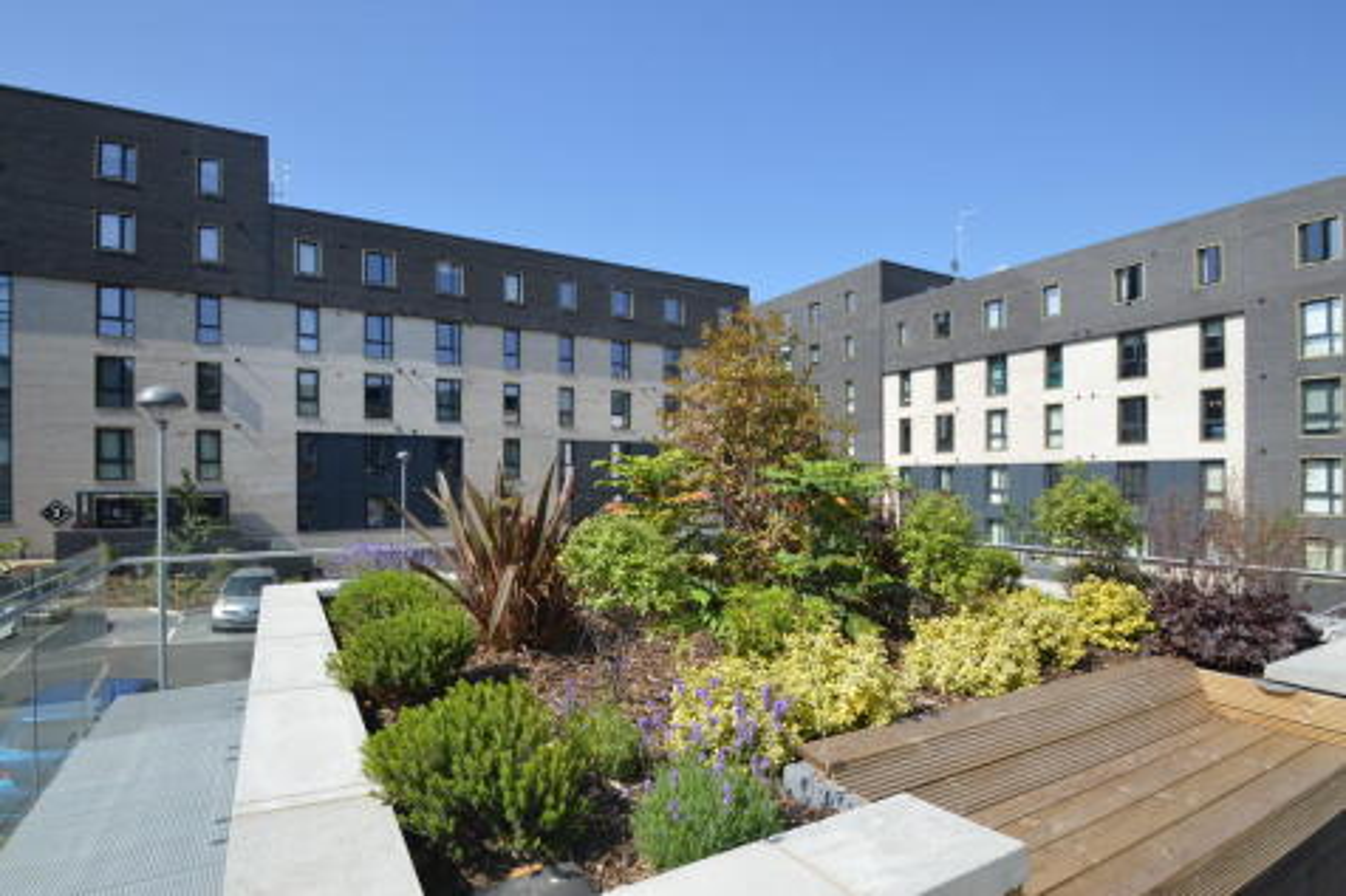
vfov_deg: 69.6
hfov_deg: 92.5
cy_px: 448
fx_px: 645
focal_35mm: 17
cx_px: 673
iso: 100
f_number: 8
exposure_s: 1/250
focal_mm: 11.5
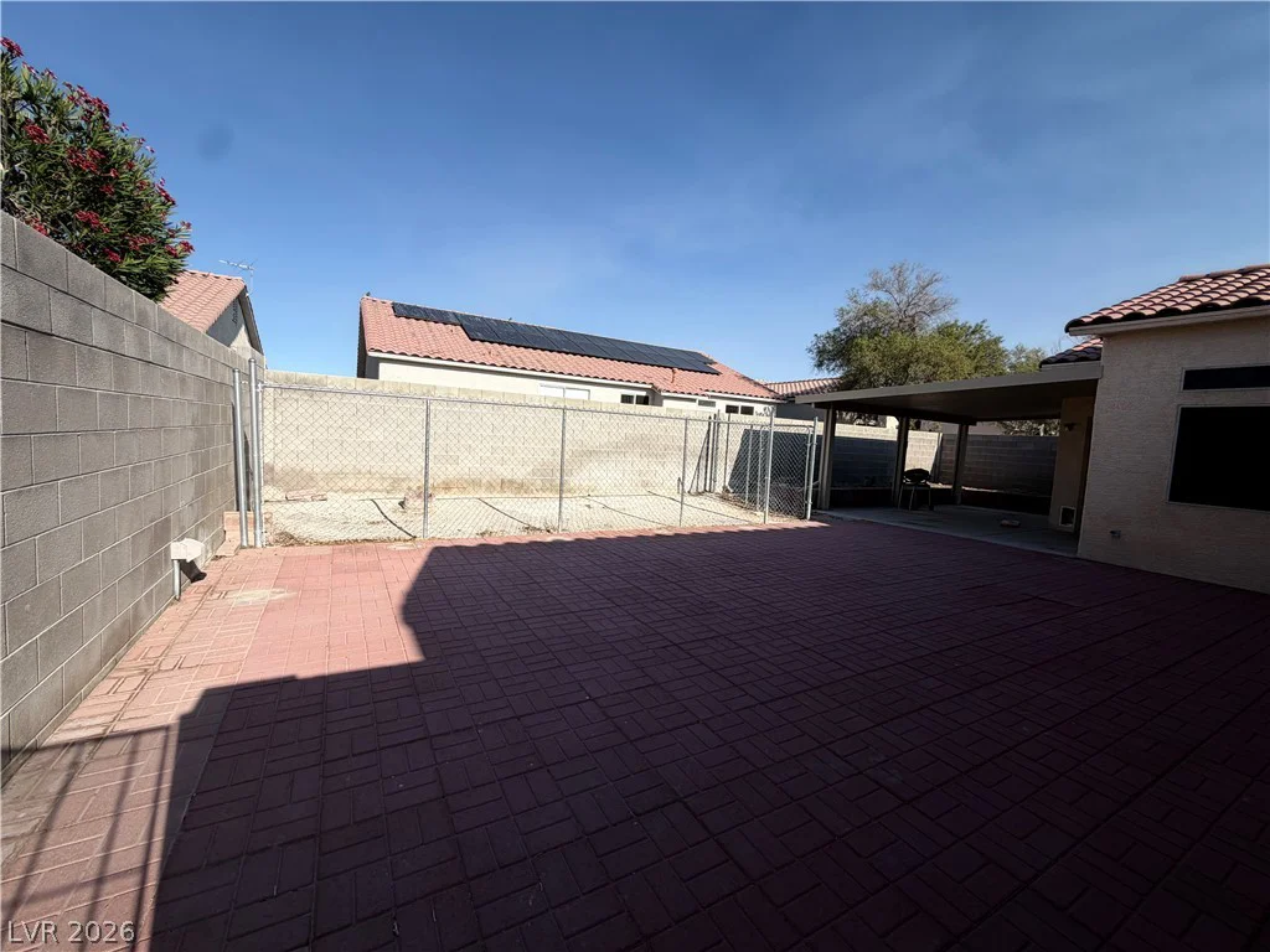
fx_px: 514
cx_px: 635
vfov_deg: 85.7
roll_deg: -2.4
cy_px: 476
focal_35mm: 14
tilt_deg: -4.6
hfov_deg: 102.1
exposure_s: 1/779
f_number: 2.2
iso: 20
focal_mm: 2.22
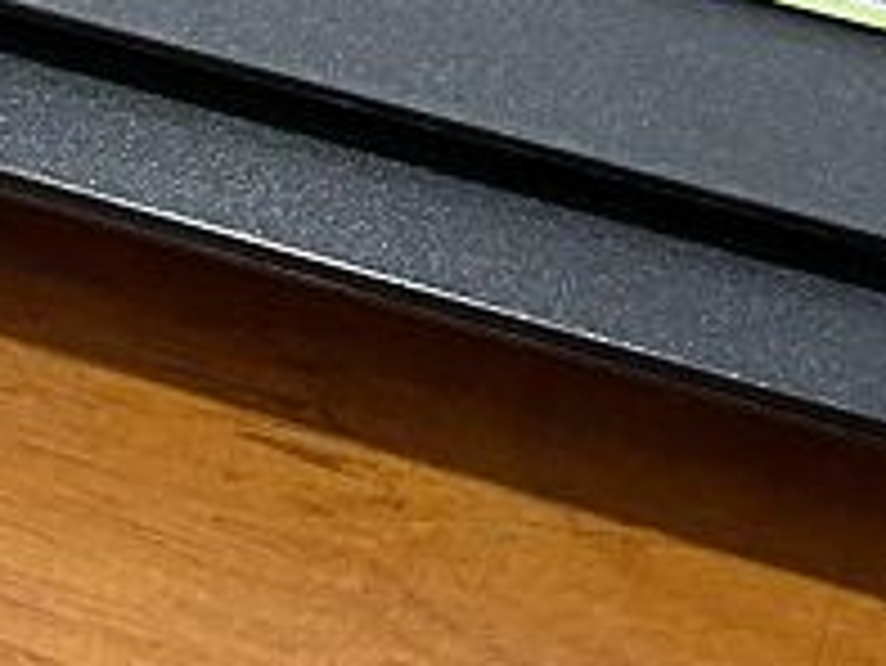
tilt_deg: -38.6
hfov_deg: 14.2
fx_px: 3457
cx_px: -162
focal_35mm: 135
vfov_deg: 10.5
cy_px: -450
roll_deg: +2.7
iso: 640
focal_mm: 5.1
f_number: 1.6
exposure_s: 1/25
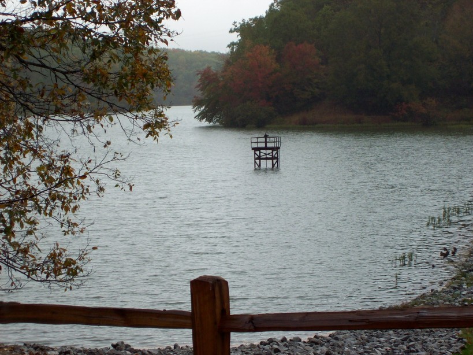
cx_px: 236
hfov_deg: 18.2
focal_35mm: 108
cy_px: 178
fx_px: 1476
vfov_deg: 13.7
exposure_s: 1/150
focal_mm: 18
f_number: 4.8
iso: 80
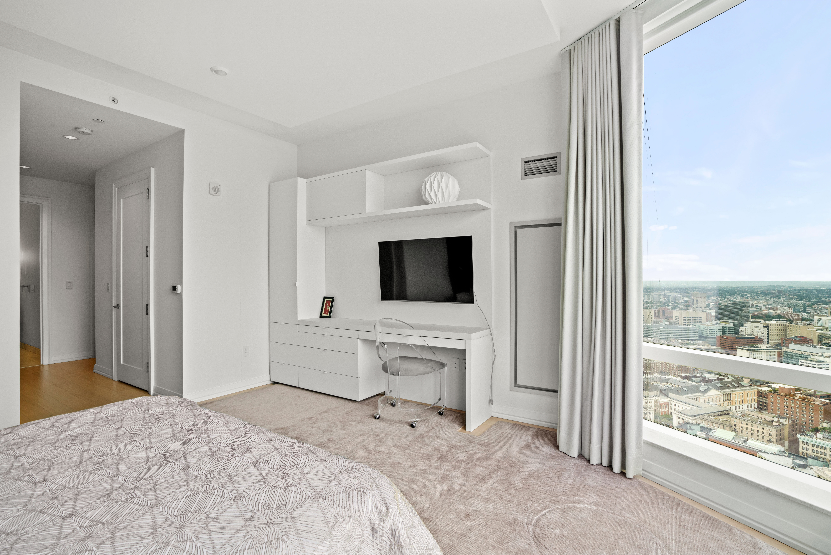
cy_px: 278
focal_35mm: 16
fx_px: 369
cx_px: 416
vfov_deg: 73.8
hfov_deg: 96.7
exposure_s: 1/20
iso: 320
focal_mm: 16
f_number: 8
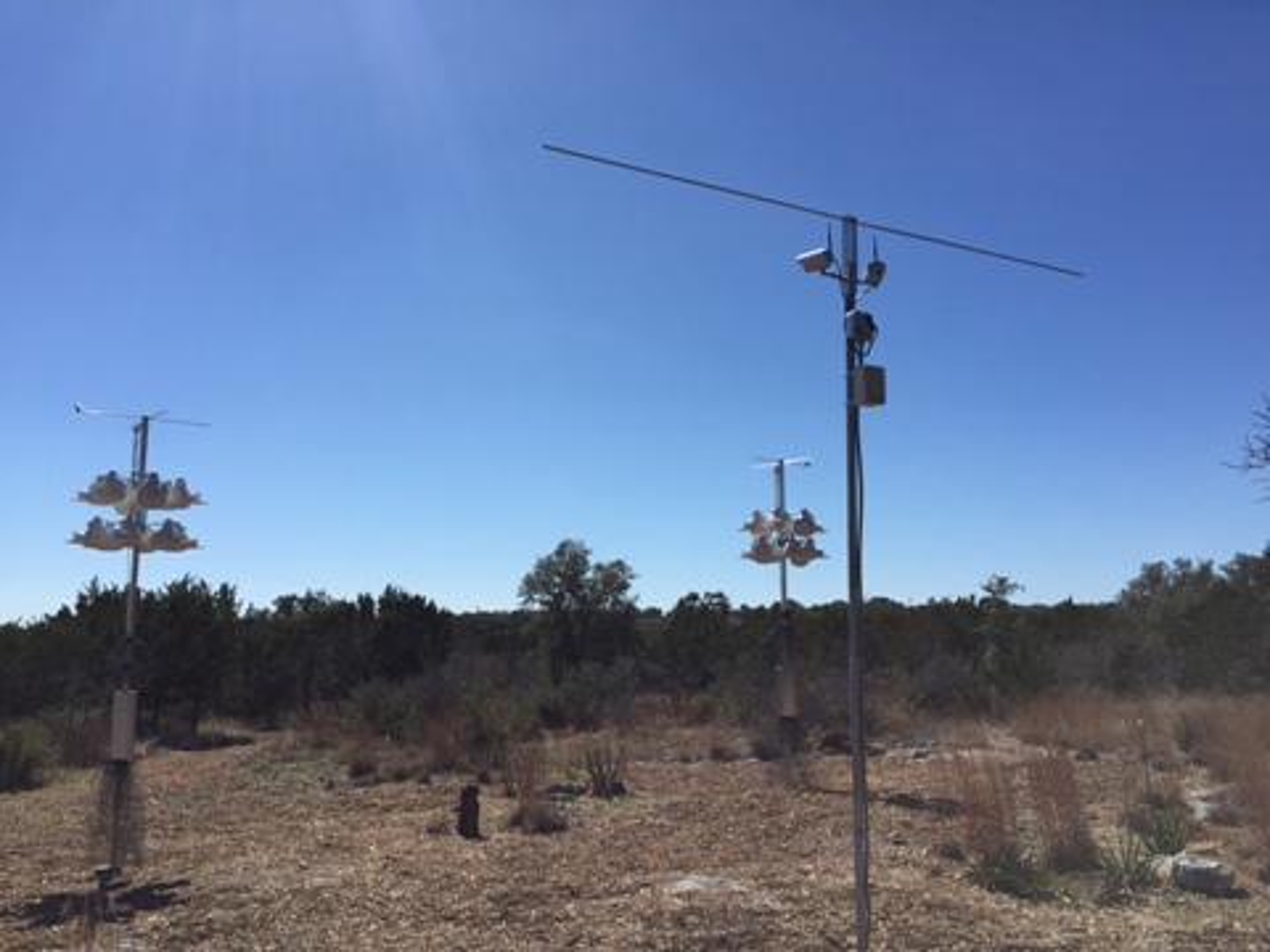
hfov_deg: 61.7
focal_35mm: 29
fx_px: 1064
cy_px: 476
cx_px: 635
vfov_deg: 48.2
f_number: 2.2
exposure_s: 1/3968
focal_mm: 4.15
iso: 32
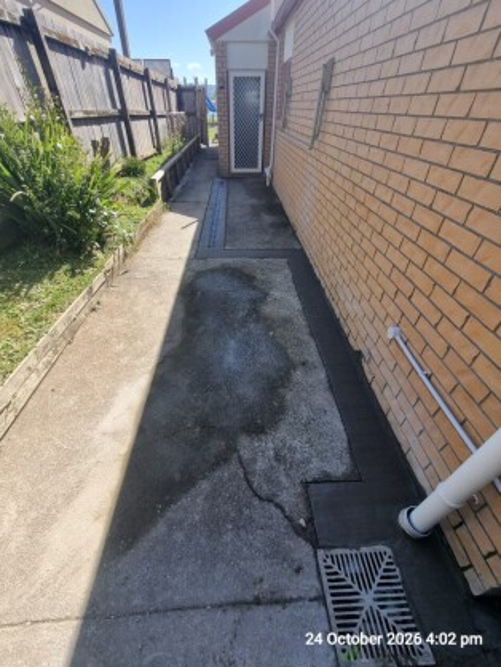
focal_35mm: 14
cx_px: 243
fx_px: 270
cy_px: 321
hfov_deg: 85.7
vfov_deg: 102.0
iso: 50
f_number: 2.2
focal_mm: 1.74
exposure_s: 1/499
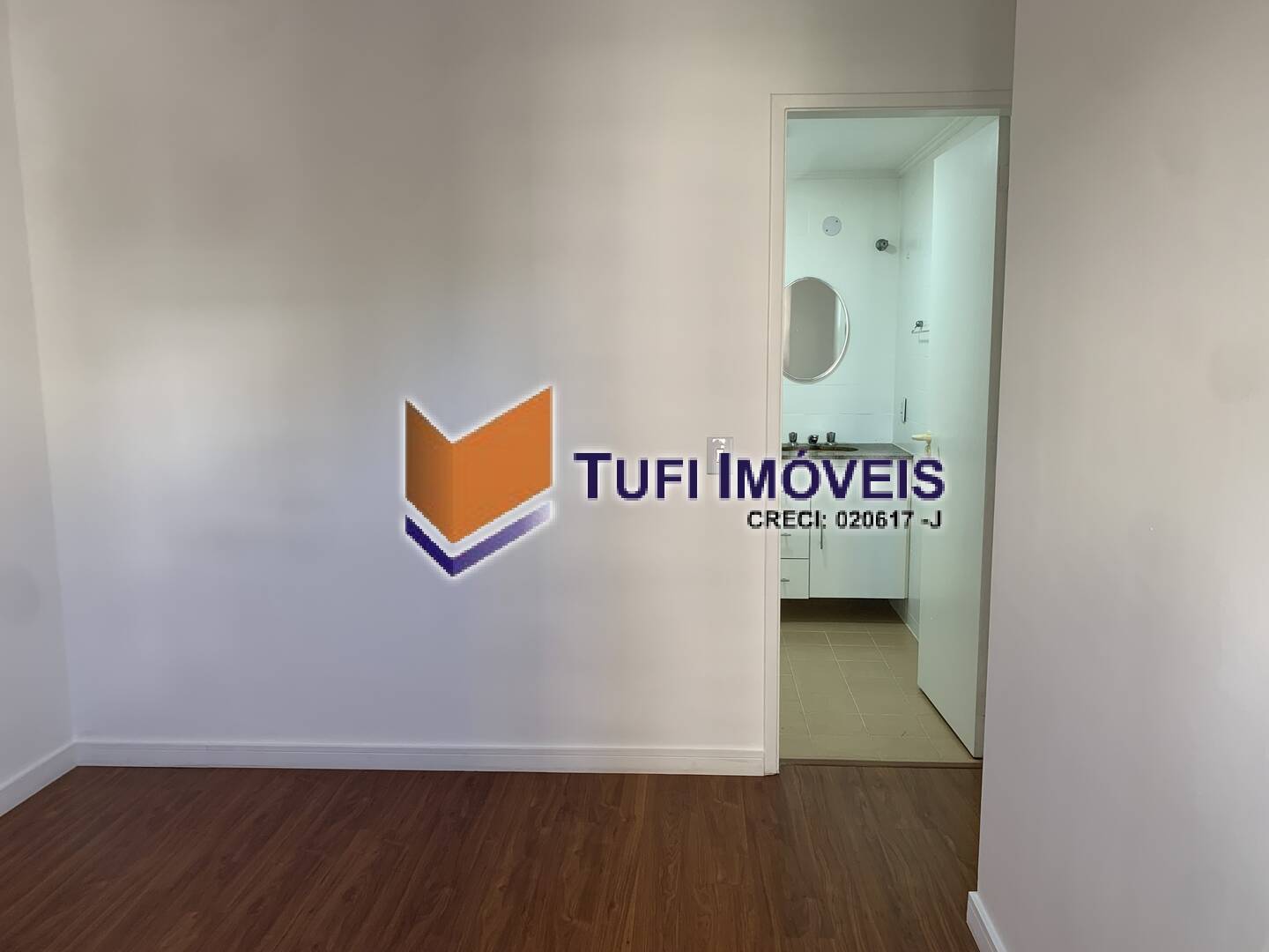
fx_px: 953
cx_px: 634
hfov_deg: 67.3
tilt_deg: -7.1
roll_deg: +0.9
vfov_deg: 53.1
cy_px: 476
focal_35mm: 26
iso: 50
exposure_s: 1/60
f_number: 1.8
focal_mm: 4.25
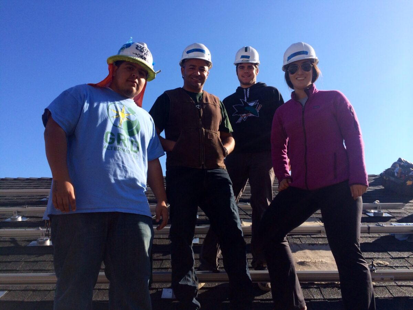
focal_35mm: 30
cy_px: 155
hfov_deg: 60.0
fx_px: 358
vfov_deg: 46.8
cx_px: 206
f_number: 2.2
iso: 40
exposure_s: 1/1709
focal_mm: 4.12
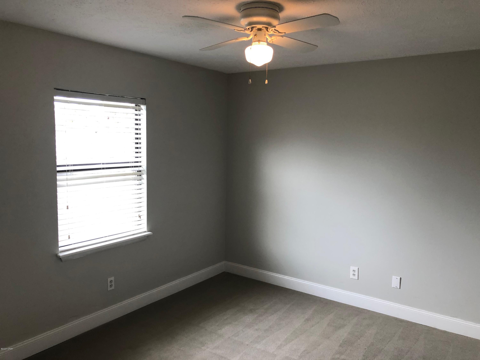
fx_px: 388
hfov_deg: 63.4
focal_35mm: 28
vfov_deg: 49.7
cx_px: 240
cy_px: 180
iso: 25
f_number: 1.8
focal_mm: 4
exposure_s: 1/30
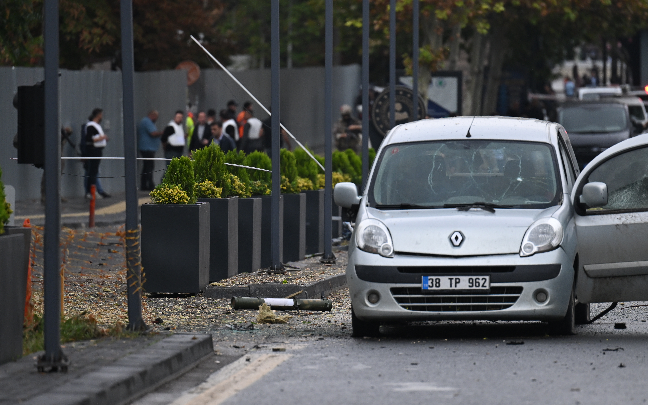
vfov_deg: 4.3
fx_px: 5404
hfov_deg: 6.9
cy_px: 200
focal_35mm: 306
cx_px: 324
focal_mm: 200
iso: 640
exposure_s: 1/2500
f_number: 2.8
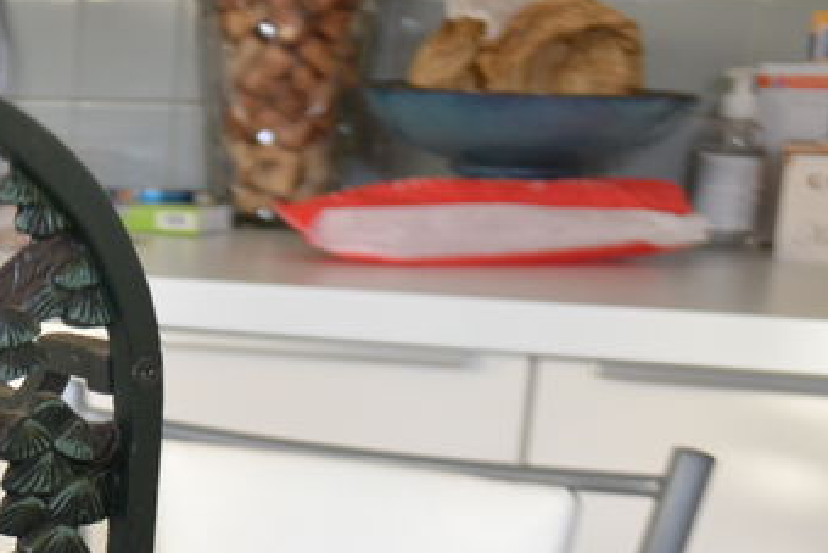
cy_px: 666
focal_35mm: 97
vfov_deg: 13.7
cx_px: -290
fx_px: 2232
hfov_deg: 19.2
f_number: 3.8
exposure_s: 1/30
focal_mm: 22
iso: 400
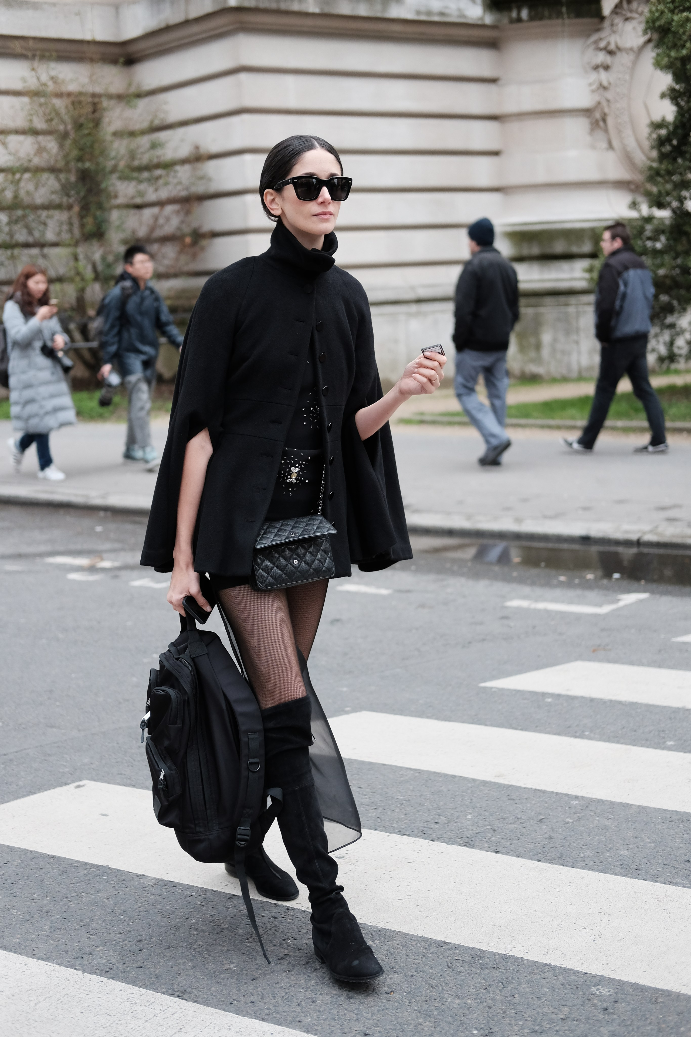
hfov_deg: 25.5
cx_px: 346
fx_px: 1526
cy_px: 518
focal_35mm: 53
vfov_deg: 37.5
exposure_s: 1/4000
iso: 800
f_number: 2
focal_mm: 35
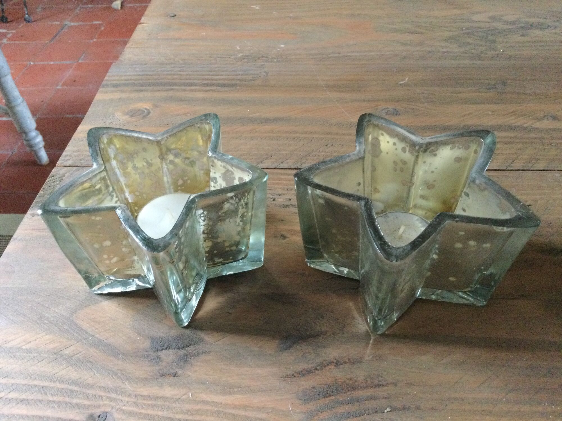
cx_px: 281
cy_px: 210
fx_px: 503
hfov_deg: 58.4
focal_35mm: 31
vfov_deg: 45.4
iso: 500
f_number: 2.4
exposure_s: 1/17
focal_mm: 3.3
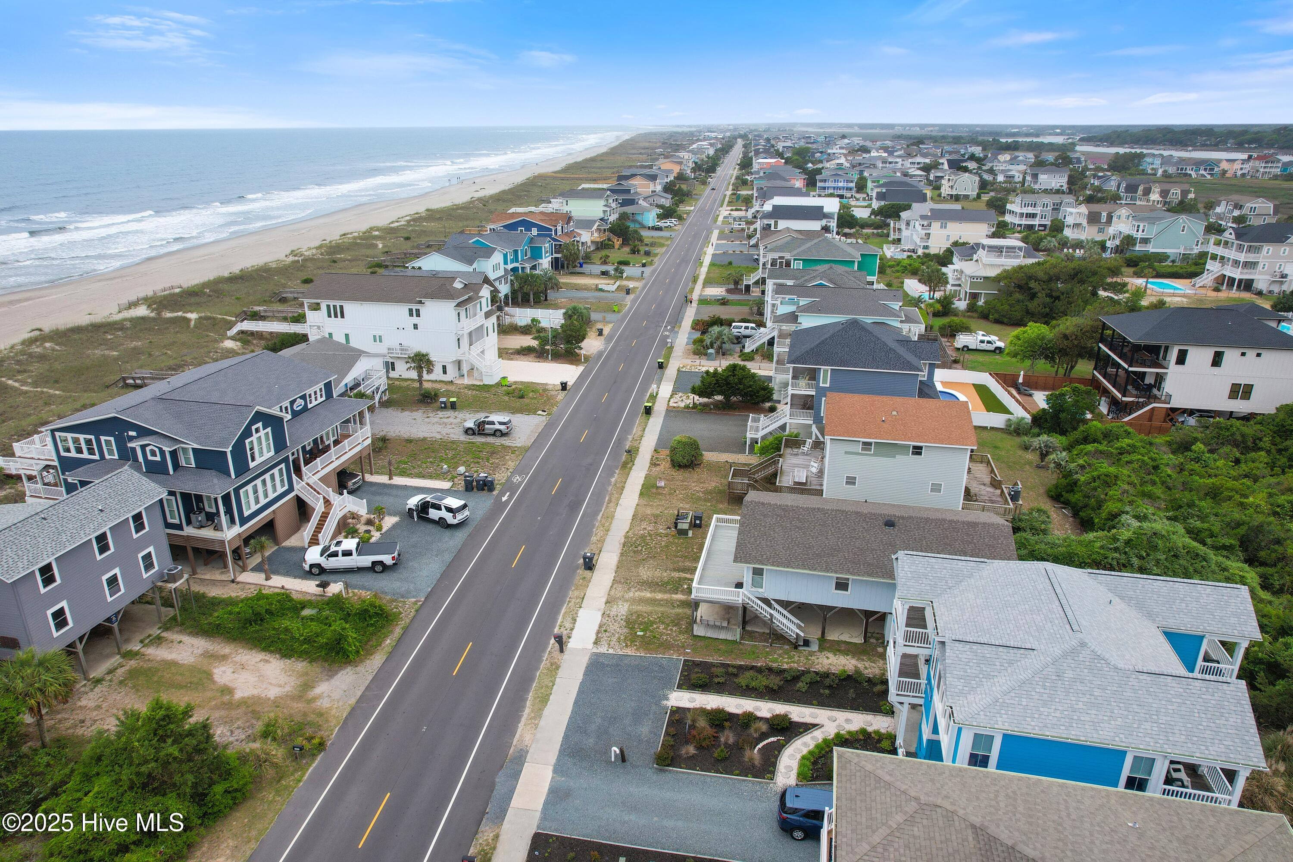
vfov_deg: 57.2
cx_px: 646
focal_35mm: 22
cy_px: 431
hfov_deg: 78.6
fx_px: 790
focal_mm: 8.38
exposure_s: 1/320
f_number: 2.8
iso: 100
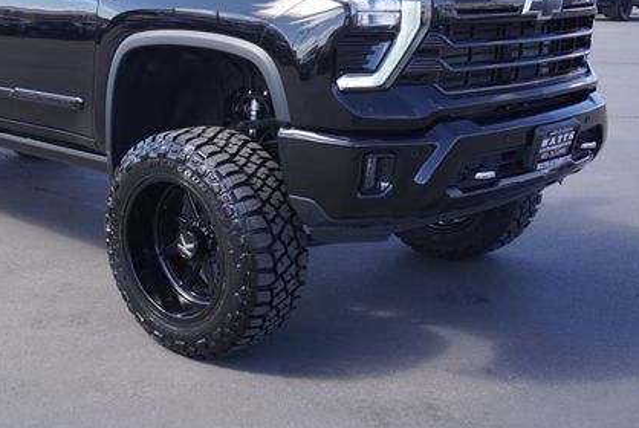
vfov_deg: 25.4
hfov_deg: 36.8
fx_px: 938
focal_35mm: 53
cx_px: 167
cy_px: 110
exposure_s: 1/100
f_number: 5
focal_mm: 23
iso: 100
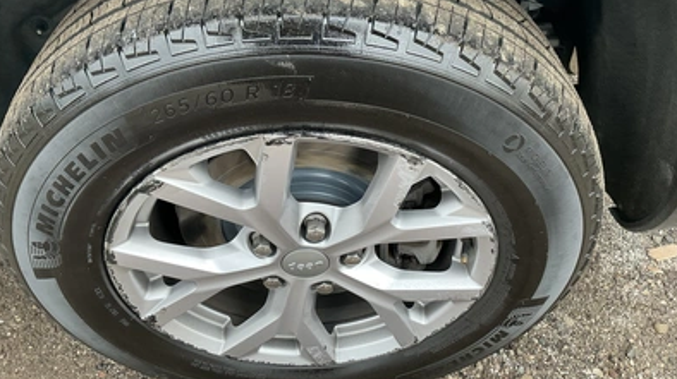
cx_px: 338
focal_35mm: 31
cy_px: 182
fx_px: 556
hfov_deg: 62.7
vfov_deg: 37.7
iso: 40
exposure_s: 1/122
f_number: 1.8
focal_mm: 3
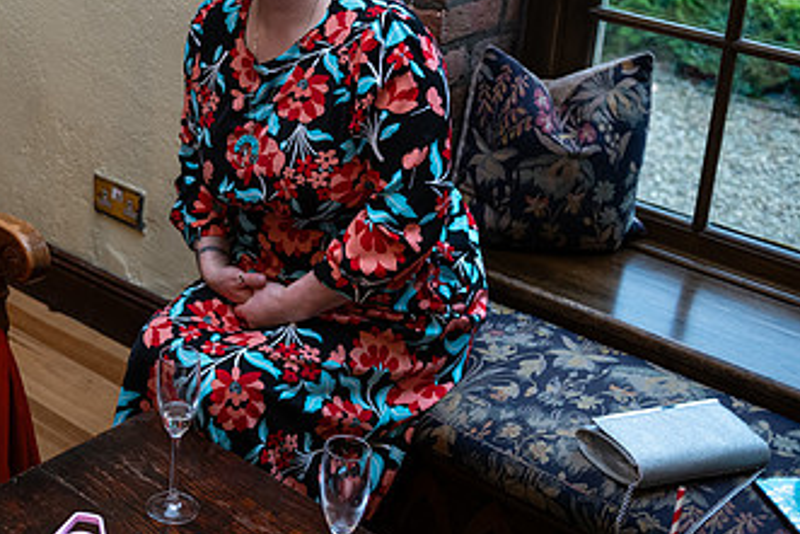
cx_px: 109
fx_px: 1401
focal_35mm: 63
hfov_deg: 30.7
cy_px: 81
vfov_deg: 21.2
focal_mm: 36
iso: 640
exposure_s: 1/160
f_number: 3.5
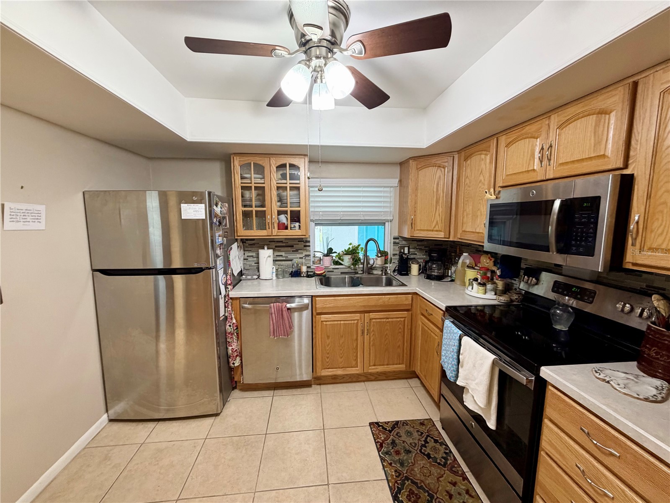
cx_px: 335
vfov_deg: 85.7
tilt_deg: -6.2
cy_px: 252
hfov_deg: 102.1
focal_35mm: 14
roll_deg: +0.6
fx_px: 271
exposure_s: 1/60
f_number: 2.2
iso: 200
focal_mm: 2.22
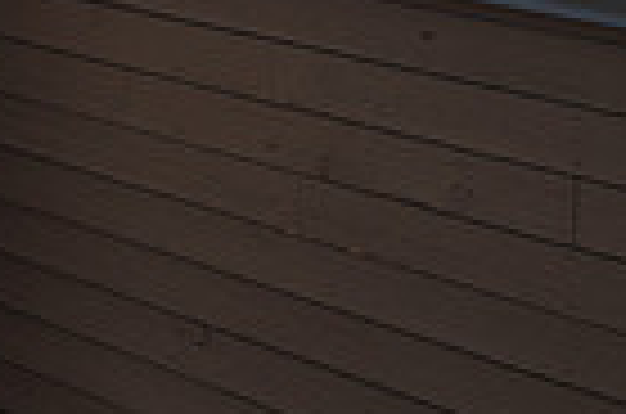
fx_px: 1631
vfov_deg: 12.9
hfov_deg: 16.4
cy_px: -364
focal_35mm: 94
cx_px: -635
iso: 250
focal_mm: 22.5
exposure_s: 1/800
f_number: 4
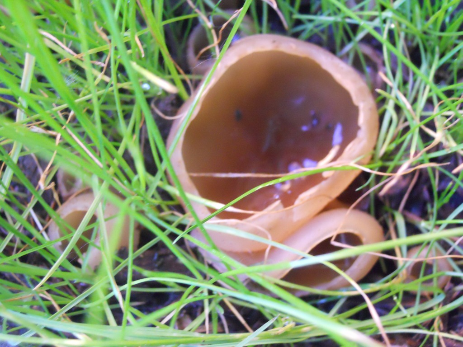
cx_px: 232
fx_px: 548
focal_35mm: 41
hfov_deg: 45.8
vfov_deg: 35.1
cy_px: 174
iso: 800
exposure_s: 1/20
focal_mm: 7.3
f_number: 3.2
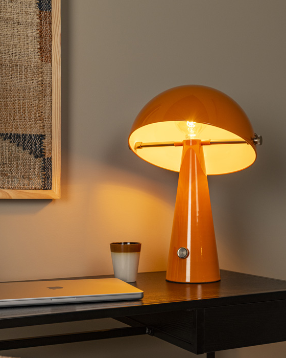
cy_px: 213
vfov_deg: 32.9
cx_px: 142
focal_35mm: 57
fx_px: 603
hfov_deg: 26.7
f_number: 13
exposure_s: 1/13
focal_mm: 50
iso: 400
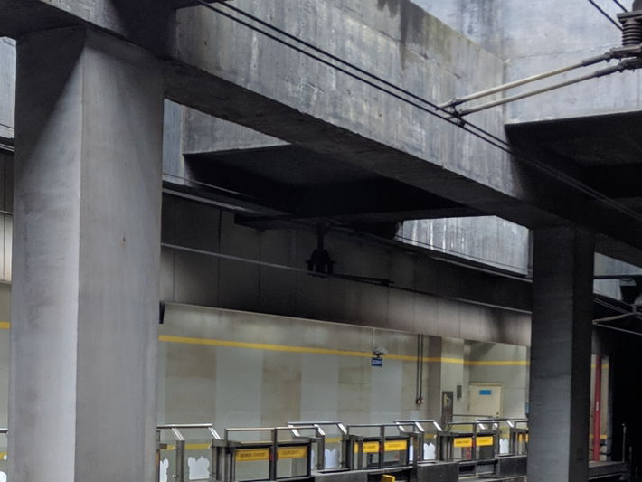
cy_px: 414
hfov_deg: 26.3
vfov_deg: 19.9
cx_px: 144
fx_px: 1354
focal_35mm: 73
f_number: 1.8
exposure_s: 1/60
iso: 202
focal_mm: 4.44
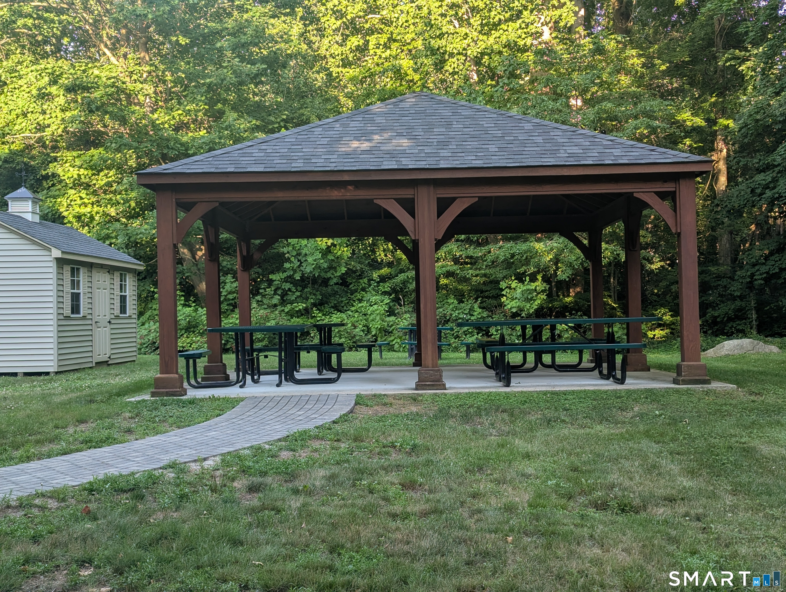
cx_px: 393
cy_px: 296
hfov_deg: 39.6
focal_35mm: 48
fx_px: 1091
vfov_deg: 30.3
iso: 37
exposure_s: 1/111
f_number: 1.85
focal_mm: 6.81
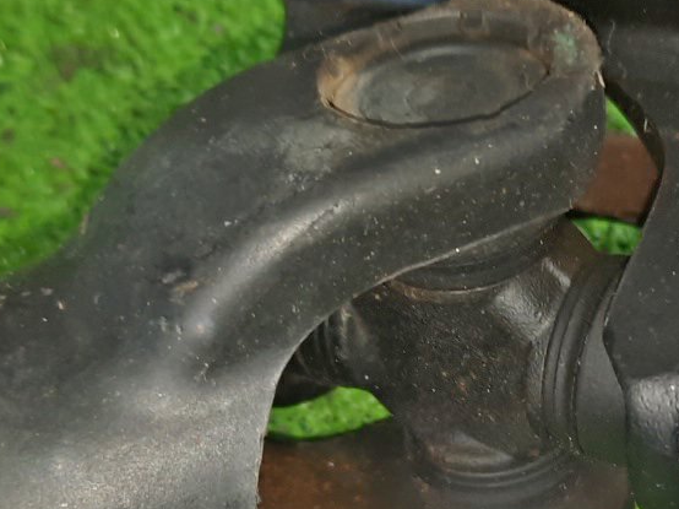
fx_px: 1274
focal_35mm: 65
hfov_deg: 29.5
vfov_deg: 22.2
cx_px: 490
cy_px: 418
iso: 140
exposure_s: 1/50
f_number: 2
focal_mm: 4.6
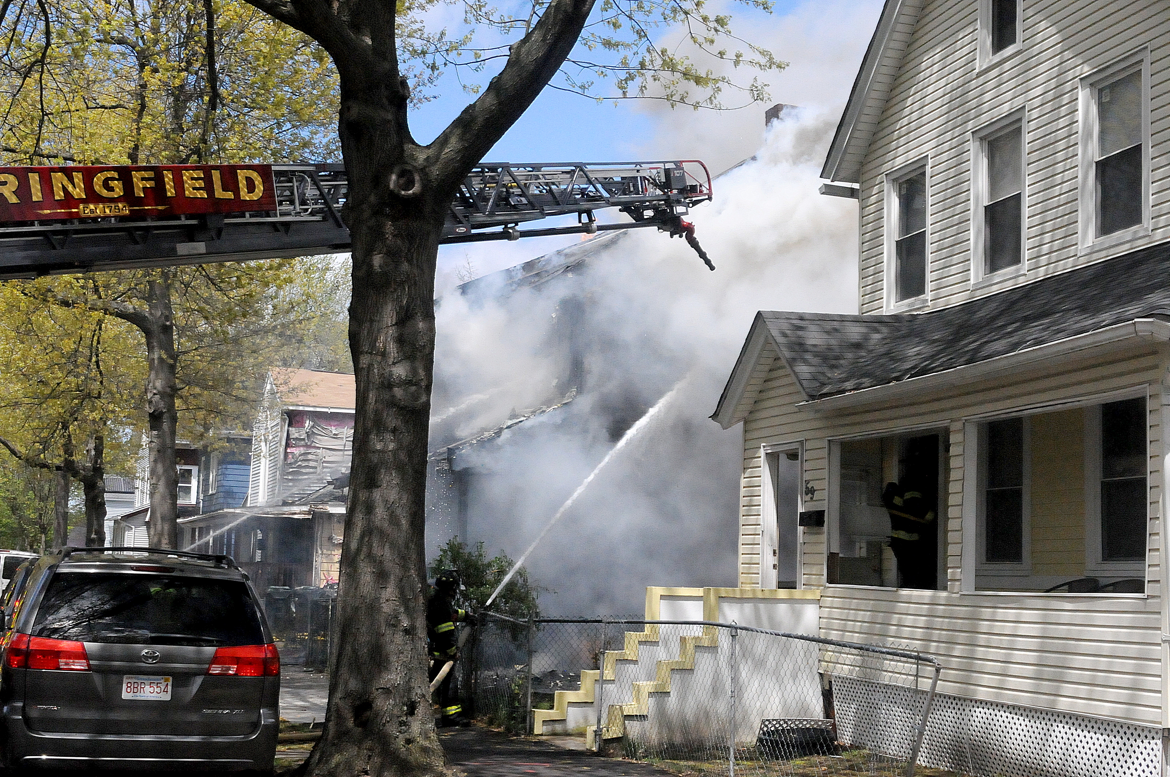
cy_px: 388
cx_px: 585
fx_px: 1558
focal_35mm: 48
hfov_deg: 41.2
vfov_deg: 28.0
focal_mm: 32
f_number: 18
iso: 3200
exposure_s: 1/1250
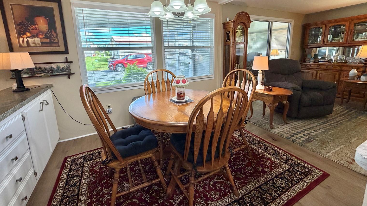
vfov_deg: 66.2
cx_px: 178
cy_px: 79
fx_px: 156
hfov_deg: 99.3
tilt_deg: -9.8
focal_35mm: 16
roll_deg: +2.3
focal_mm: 2.22
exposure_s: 1/120
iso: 160
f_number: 2.2
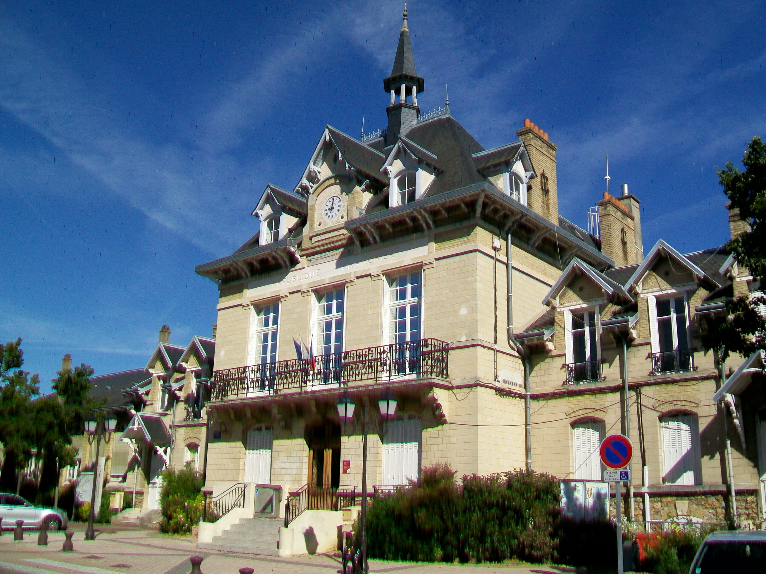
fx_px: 752
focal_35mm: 34
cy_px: 287
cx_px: 383
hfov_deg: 54.0
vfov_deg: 41.8
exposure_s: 1/800
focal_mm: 6.1
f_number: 4.9
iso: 64
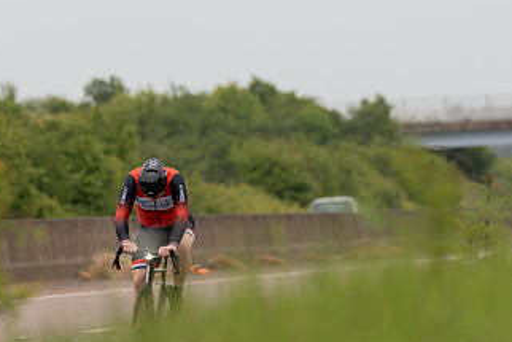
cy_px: 198
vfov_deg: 3.0
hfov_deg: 4.4
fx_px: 6630
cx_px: 131
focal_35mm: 466
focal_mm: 200
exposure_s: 1/1000
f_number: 3.5
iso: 250
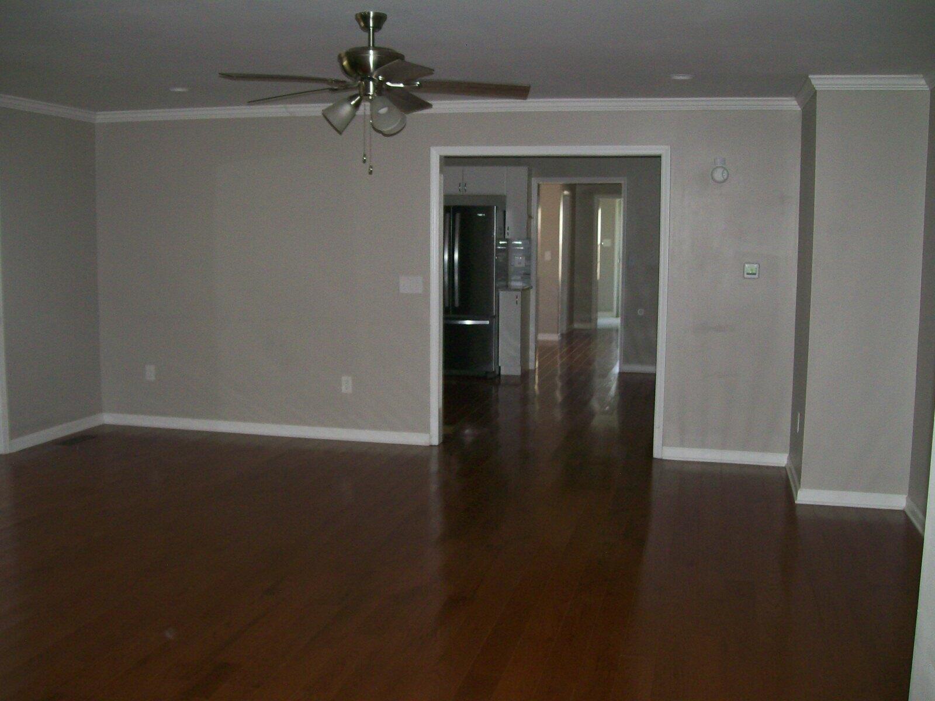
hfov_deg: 51.4
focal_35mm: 36
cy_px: 350
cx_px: 468
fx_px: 972
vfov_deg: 39.7
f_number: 2.7
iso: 140
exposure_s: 1/64
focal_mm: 6
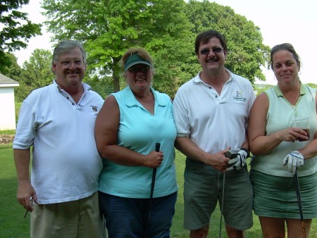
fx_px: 495
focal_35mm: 54
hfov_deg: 35.5
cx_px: 177
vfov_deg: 26.9
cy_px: 163
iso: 50
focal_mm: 6.3
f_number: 2.8
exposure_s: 1/297
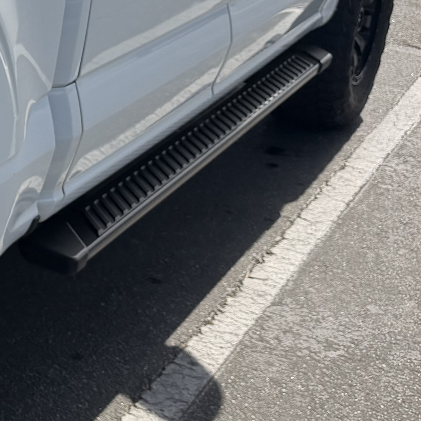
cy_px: 56
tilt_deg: -10.4
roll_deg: -0.7
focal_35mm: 89
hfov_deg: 16.5
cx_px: -322
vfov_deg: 19.2
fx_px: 1225
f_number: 1.78
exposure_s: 1/5714
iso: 80
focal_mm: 6.76
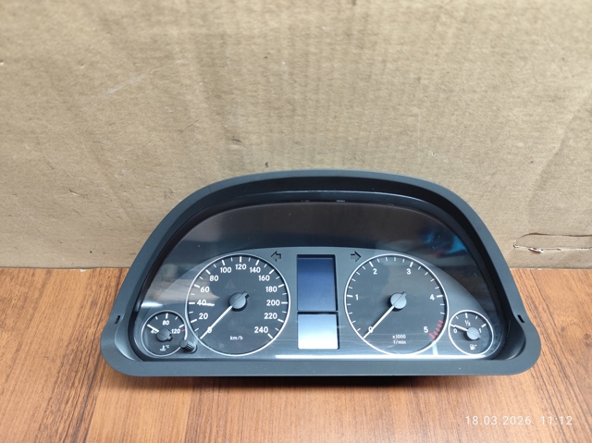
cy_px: 222
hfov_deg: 74.0
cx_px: 296
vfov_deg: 58.8
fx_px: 393
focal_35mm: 23
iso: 640
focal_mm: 6.19
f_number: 1.65
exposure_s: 1/100
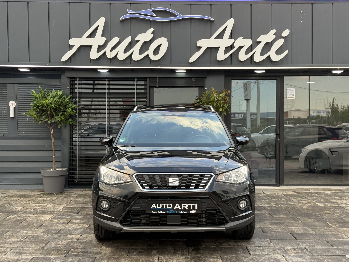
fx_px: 484
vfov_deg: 30.3
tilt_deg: +0.1
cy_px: 131
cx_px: 174
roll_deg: +0.2
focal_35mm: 48
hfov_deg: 39.7
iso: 64
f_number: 1.78
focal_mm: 6.76
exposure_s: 1/432
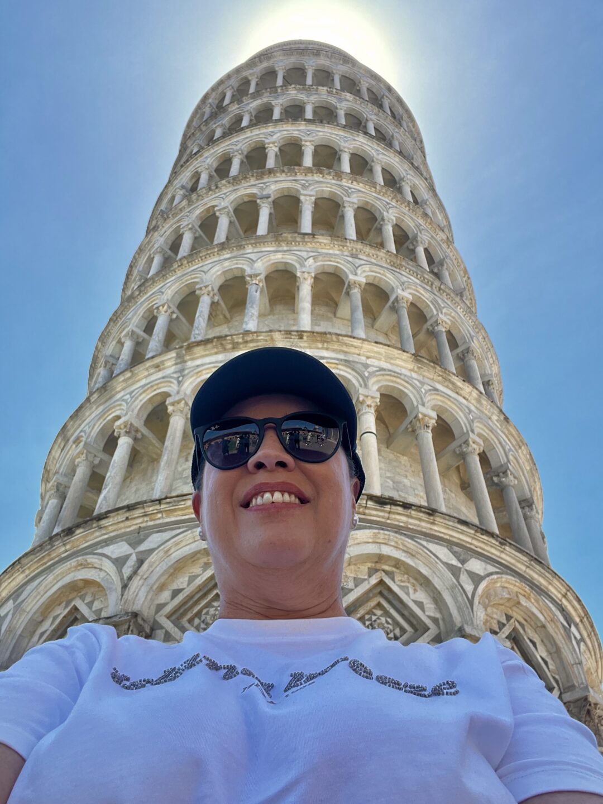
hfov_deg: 46.8
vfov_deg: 60.0
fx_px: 697
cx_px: 302
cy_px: 402
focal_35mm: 30
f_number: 2.2
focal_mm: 2.71
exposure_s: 1/309
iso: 32
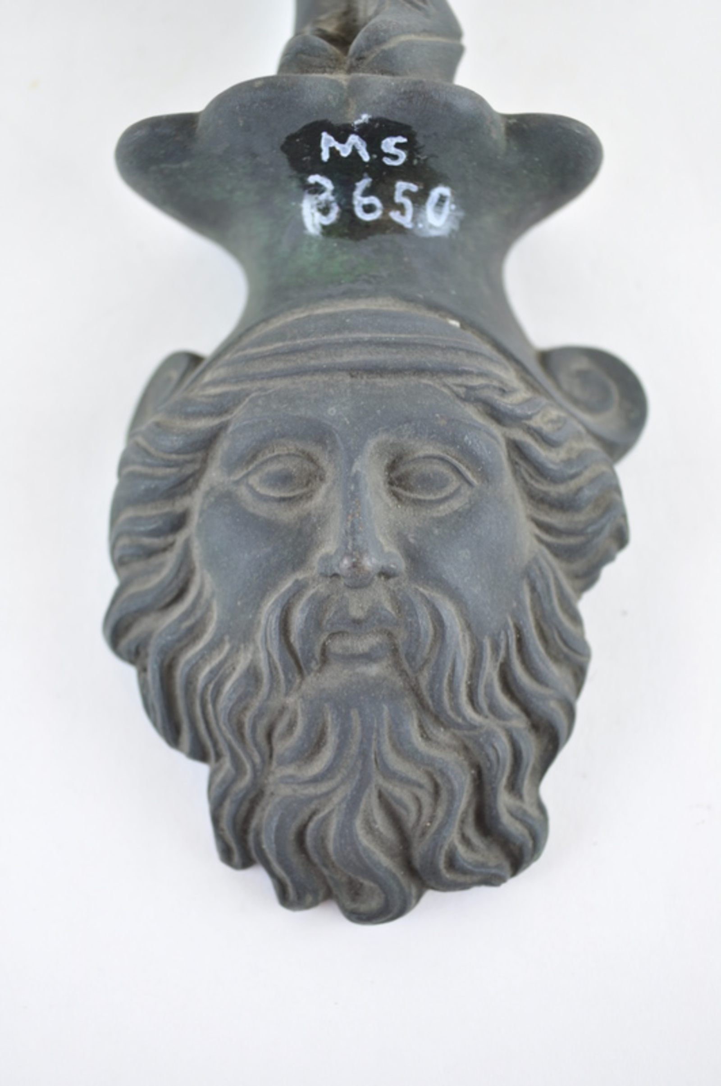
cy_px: 543
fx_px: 1446
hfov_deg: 28.0
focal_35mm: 48
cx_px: 360
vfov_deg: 41.2
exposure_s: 1/30
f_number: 5.6
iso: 200
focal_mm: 32
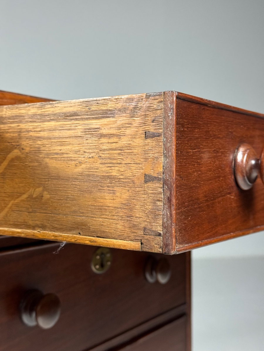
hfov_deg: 30.3
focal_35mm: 48
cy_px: 176
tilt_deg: +1.4
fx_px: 488
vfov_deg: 39.7
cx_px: 132
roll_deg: -1.7
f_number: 1.78
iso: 250
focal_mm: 6.76
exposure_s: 1/50
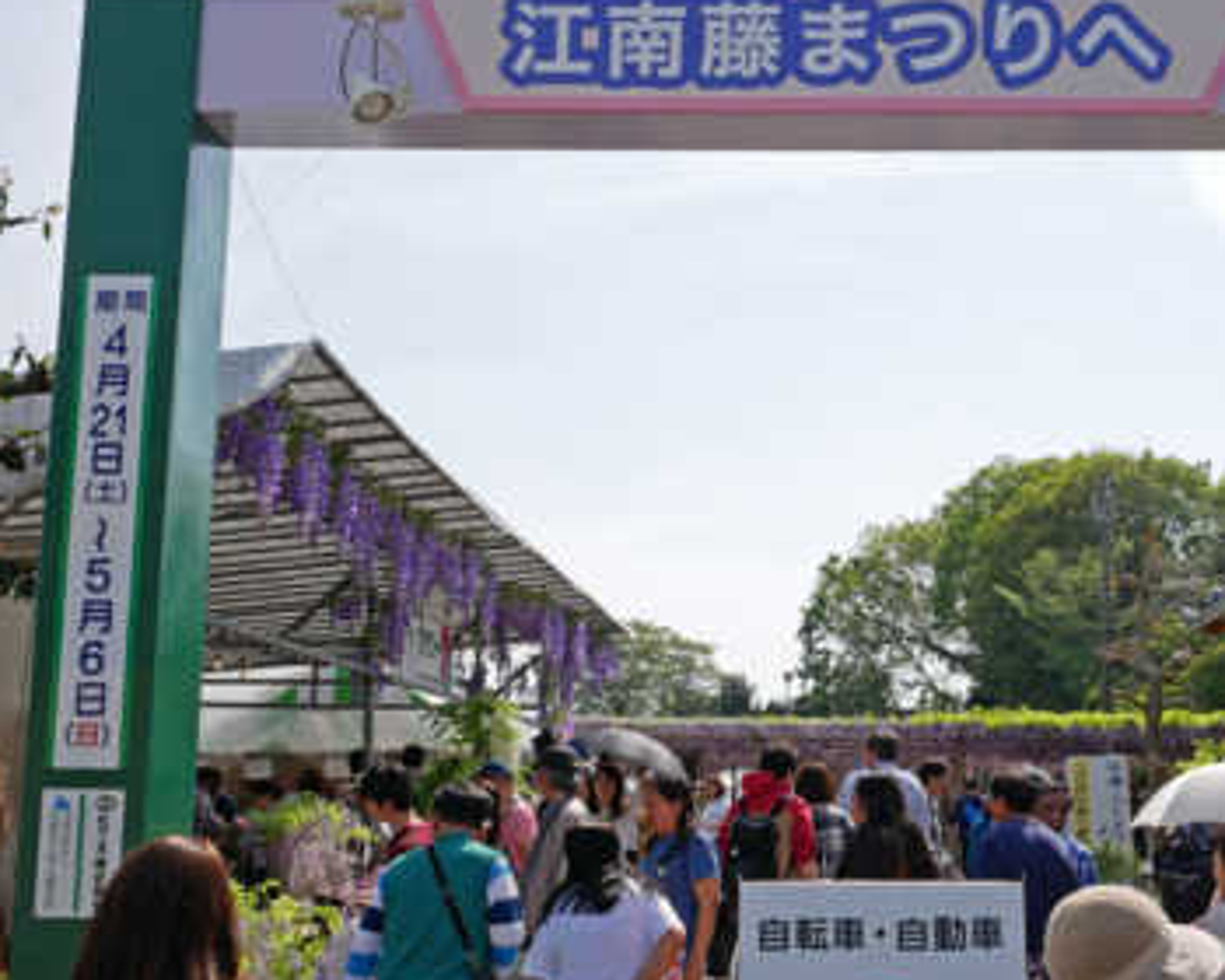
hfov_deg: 32.8
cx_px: 812
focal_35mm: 57
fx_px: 2067
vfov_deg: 26.7
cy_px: 464
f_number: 8
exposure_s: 1/500
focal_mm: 17
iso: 200
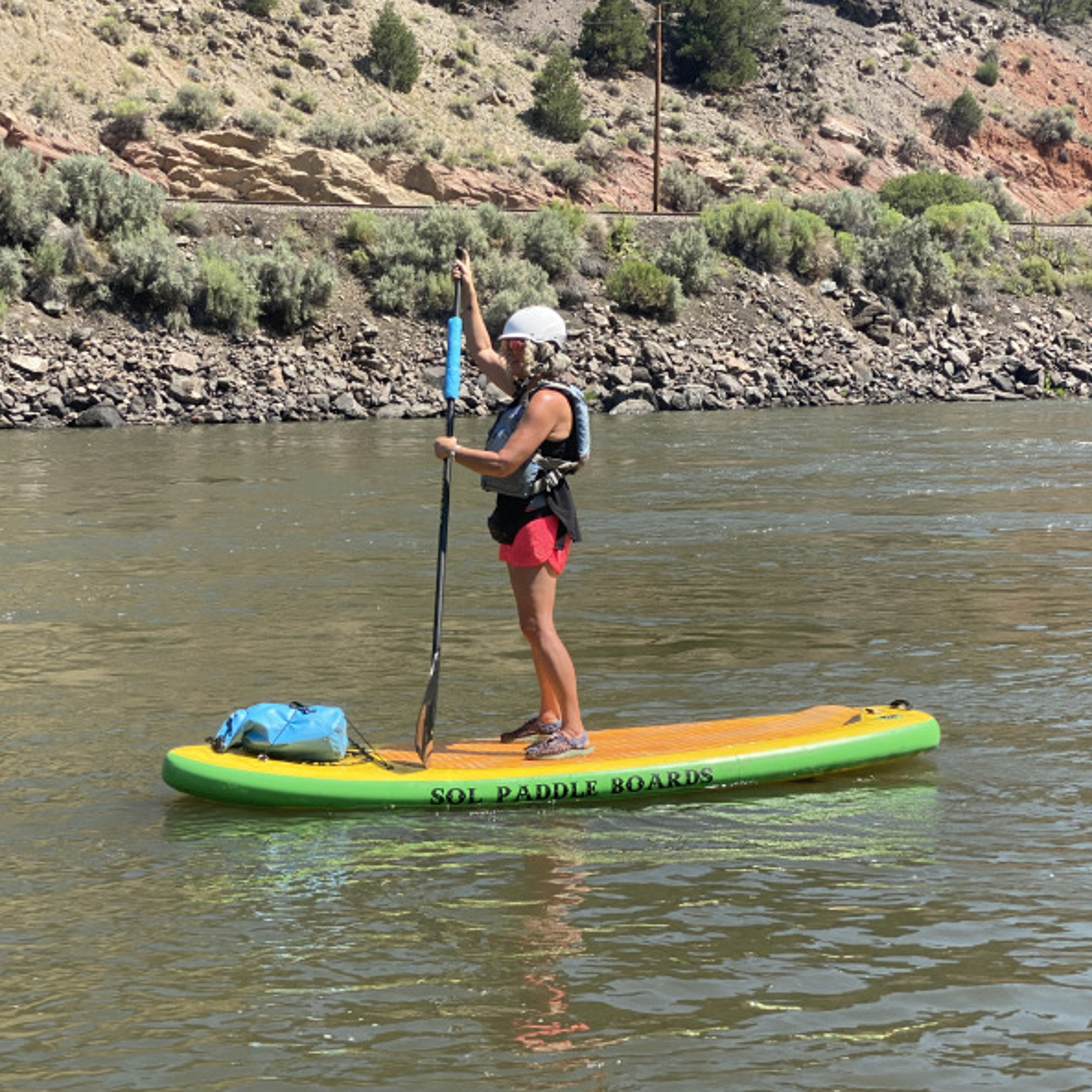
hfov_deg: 27.7
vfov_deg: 27.7
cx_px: 436
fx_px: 2213
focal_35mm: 62
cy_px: 547
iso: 20
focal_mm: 6
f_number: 2
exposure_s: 1/799
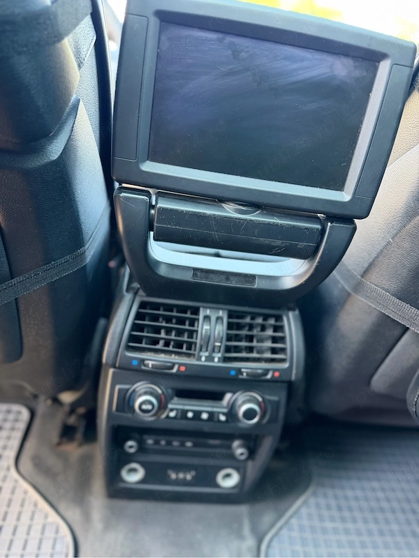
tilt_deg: -20.0
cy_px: 279
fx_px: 387
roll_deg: -10.7
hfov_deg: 56.8
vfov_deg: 71.6
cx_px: 210
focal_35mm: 24
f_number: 1.78
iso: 400
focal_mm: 6.76
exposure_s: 1/60
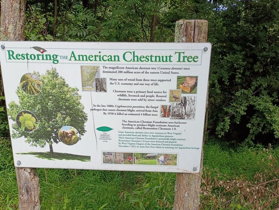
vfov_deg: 48.2
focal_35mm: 29
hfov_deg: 61.7
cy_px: 105
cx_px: 140
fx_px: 234
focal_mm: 4.27
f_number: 1.8
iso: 100
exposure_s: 1/421
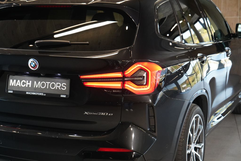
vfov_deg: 19.5
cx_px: 120
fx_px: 469
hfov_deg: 28.8
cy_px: 80
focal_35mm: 70
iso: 6400
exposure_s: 1/160
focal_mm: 70
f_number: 5.6
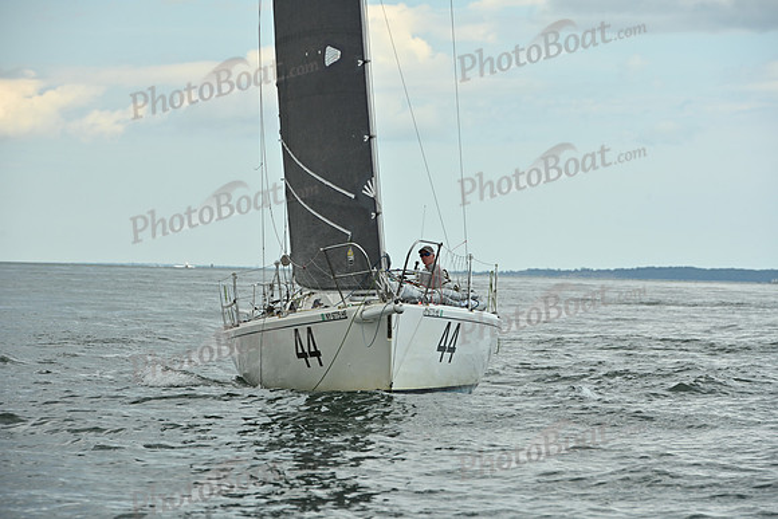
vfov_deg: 6.9
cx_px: 389
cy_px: 260
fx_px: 4323
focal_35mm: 200
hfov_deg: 10.3
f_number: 9
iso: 250
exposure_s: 1/640
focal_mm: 200
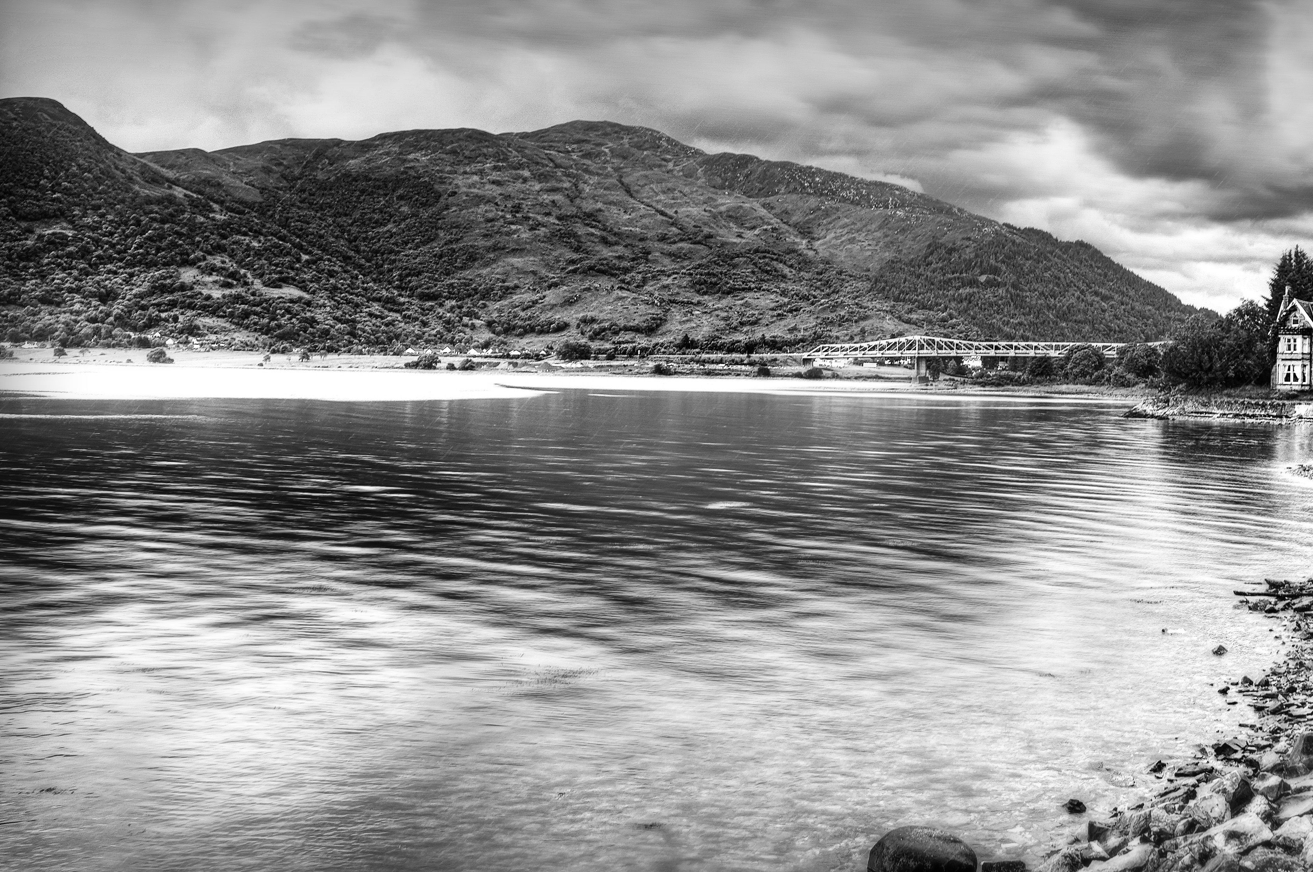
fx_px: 1676
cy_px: 349
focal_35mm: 46
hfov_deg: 42.4
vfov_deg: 29.1
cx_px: 837
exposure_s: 1/8
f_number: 10
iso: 100
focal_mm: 24
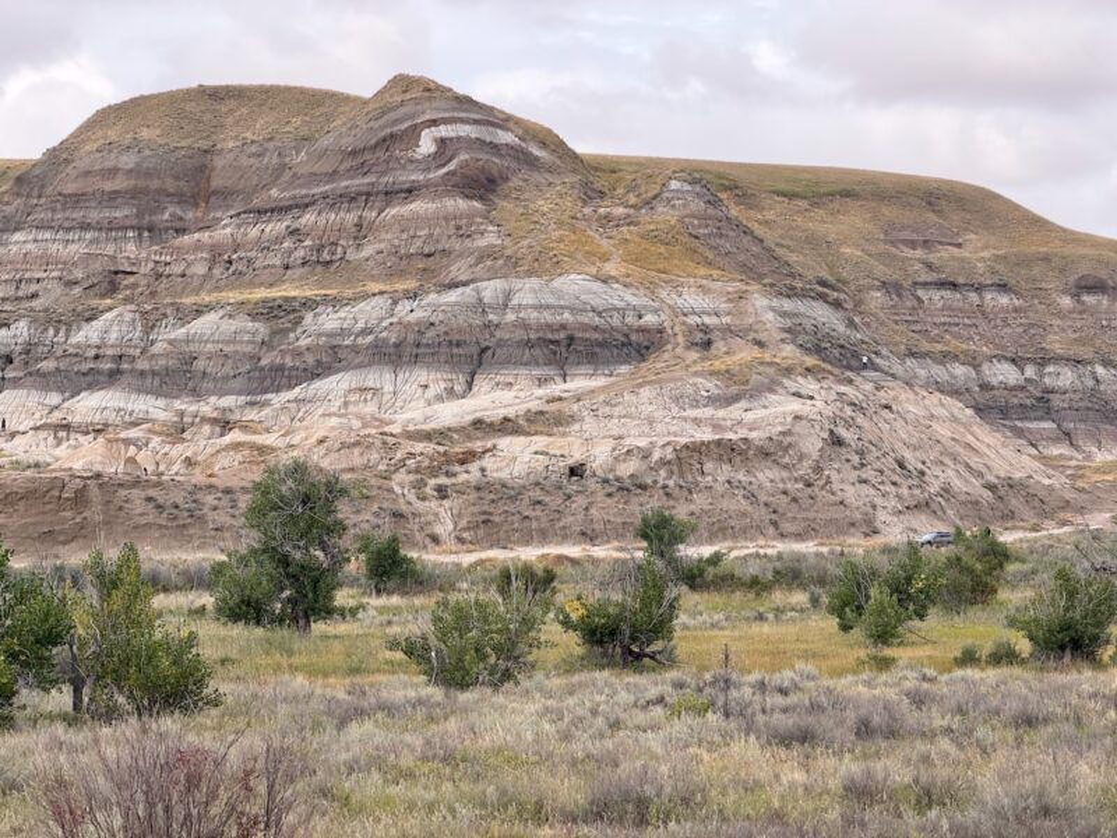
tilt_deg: +0.5
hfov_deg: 19.6
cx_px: 558
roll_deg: +0.5
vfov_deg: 14.8
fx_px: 3227
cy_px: 419
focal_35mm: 100
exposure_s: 1/638
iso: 40
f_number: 2.8
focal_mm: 16.89
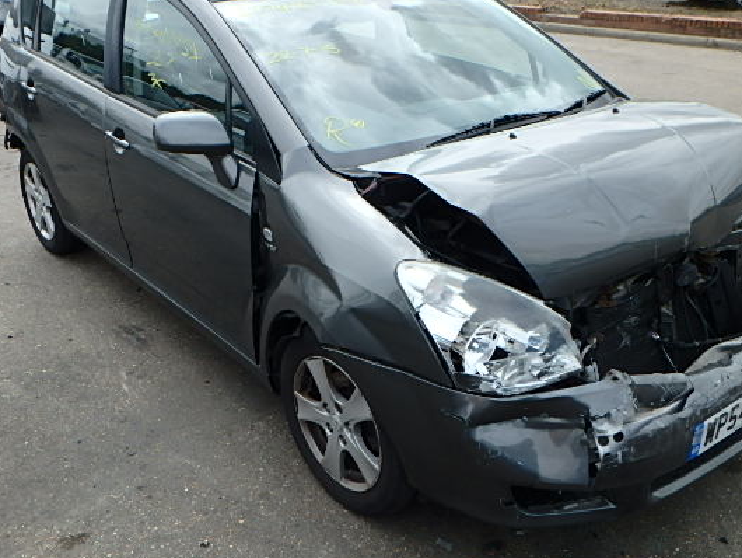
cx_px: 393
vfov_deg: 40.7
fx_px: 751
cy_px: 264
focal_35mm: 35
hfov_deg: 52.6
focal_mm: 5.2
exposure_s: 1/400
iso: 125
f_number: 4.6
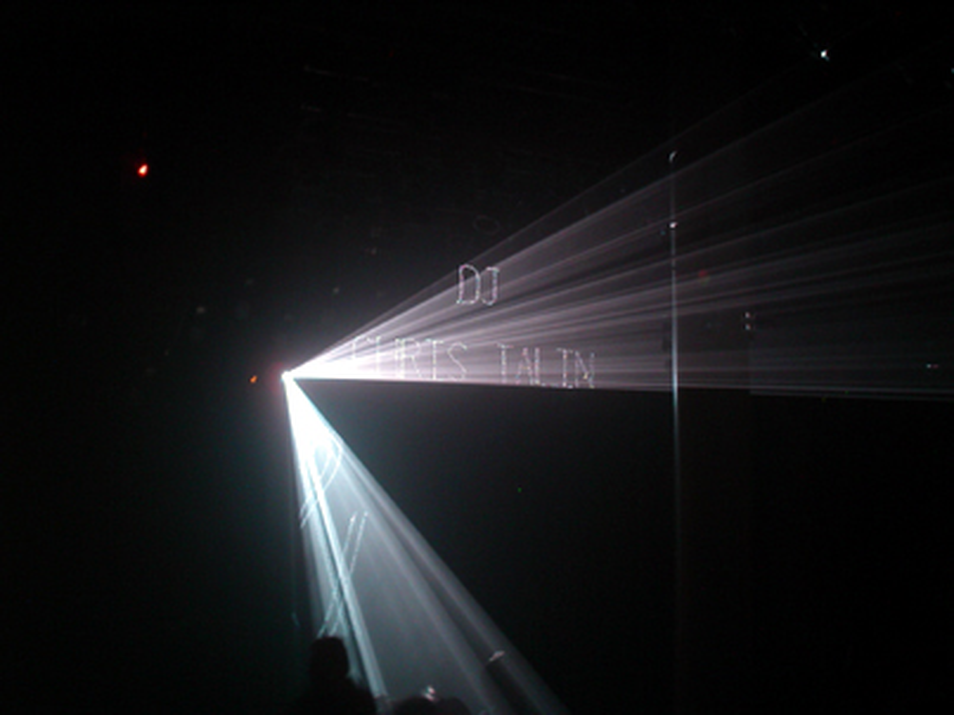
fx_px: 1047
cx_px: 477
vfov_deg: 37.7
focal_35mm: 38
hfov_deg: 49.0
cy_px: 358
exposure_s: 1/4
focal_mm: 7.8
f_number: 2.8
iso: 200
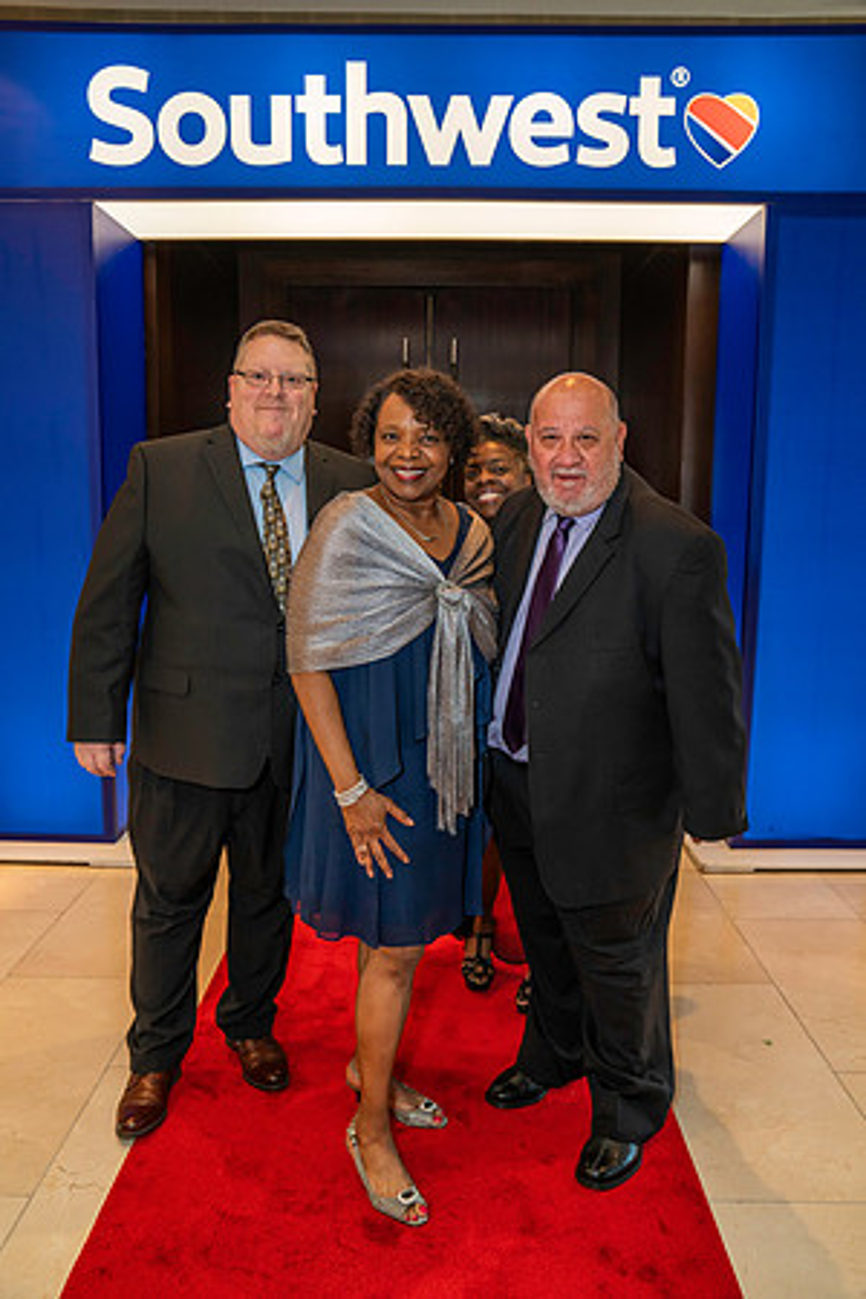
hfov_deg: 47.9
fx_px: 974
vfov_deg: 67.4
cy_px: 650
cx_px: 433
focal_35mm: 27
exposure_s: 1/125
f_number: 3.5
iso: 2000
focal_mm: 27
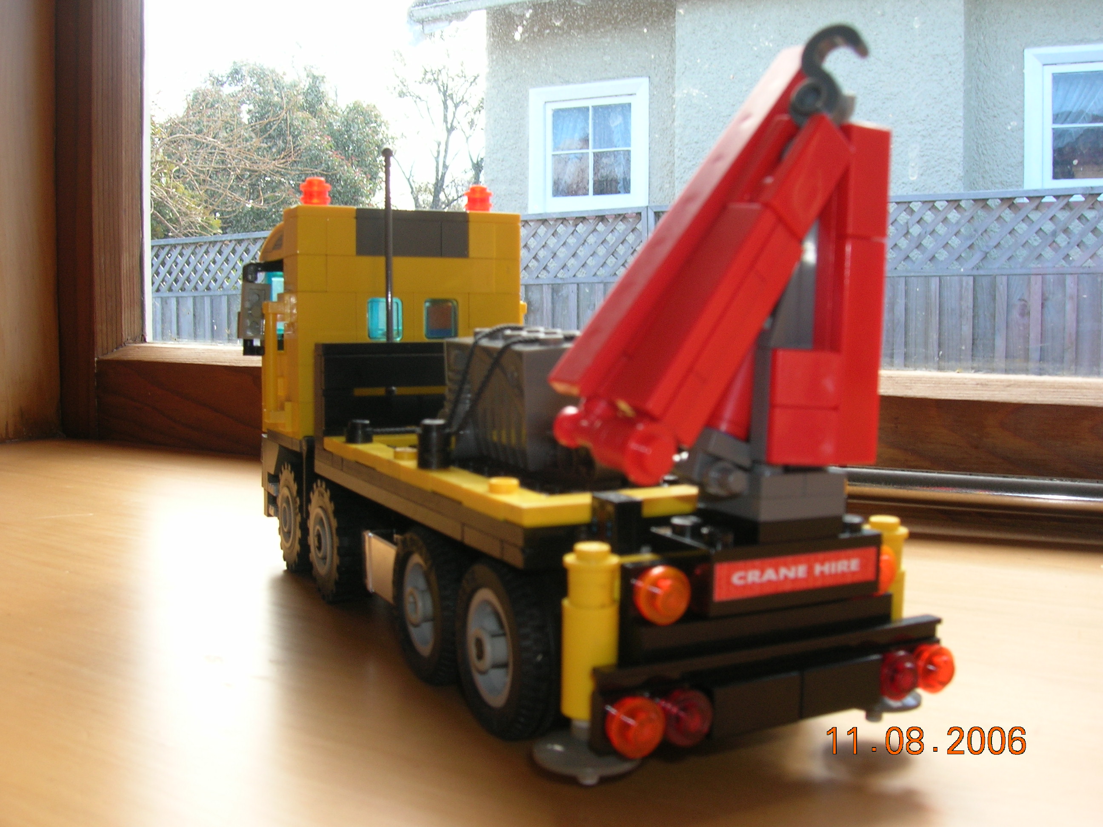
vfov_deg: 41.8
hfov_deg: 54.0
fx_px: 1083
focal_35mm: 34
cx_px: 552
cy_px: 414
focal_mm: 5.7
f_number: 4.9
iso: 50
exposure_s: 1/26.8
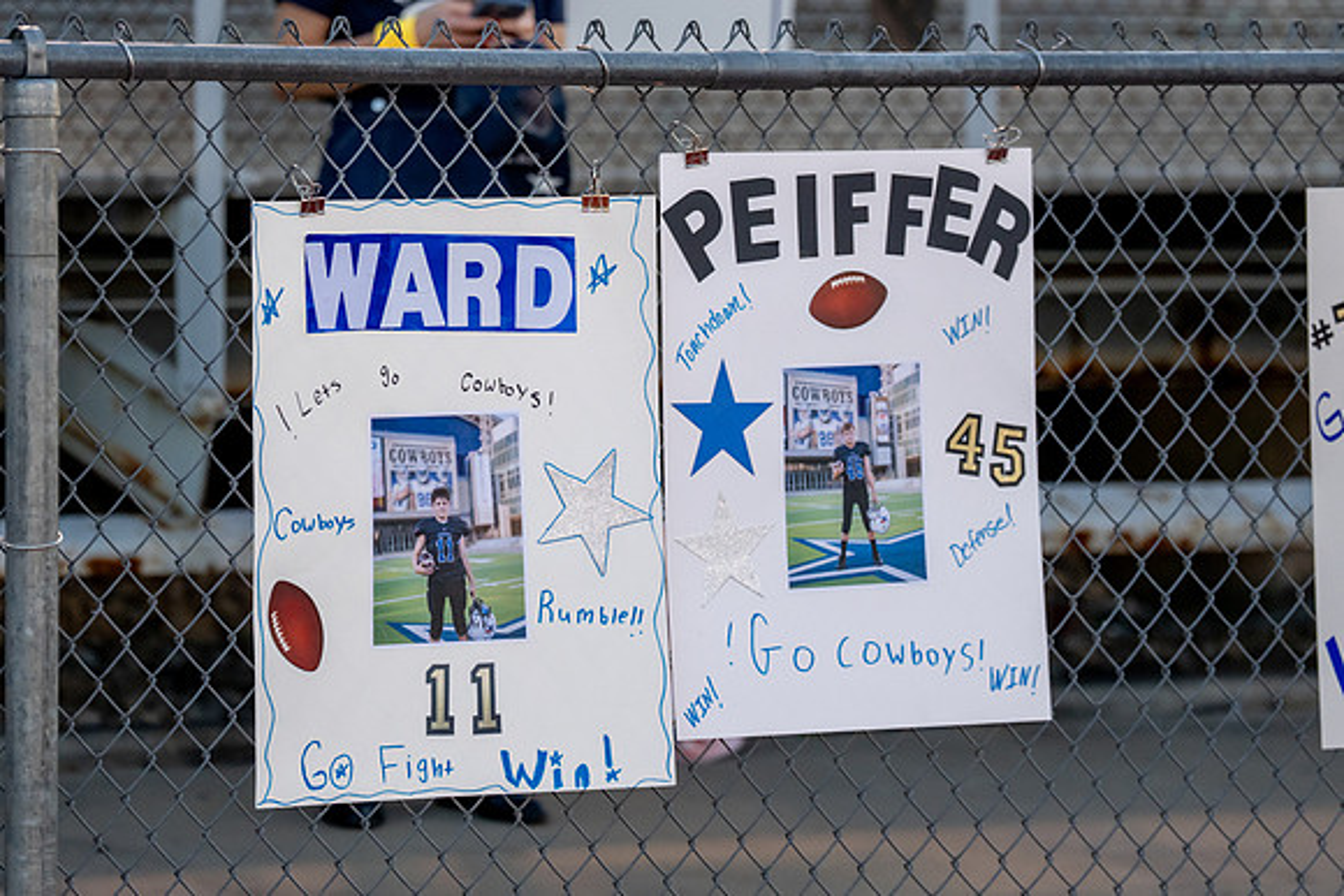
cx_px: 481
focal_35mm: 211
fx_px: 7883
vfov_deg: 6.5
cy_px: 468
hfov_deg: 9.7
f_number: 2.8
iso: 1000
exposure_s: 1/1250
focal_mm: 132
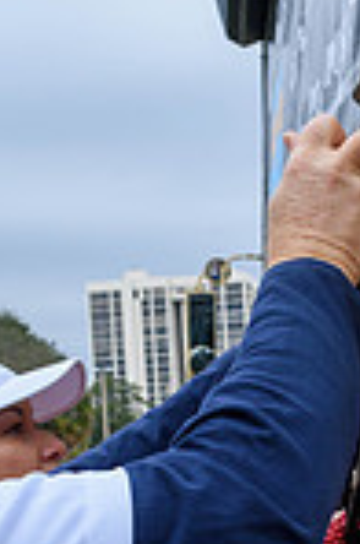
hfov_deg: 14.0
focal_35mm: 96
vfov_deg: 20.7
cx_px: 364
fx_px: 1447
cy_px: 515
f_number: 8
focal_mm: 21
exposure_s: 1/250
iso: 220
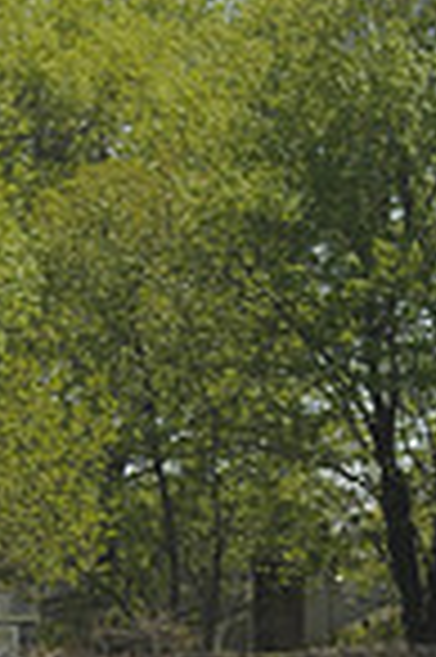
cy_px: 1148
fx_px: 6300
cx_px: -366
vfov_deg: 5.9
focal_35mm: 346
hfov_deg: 3.9
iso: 200
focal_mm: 58
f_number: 11
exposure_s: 1/250
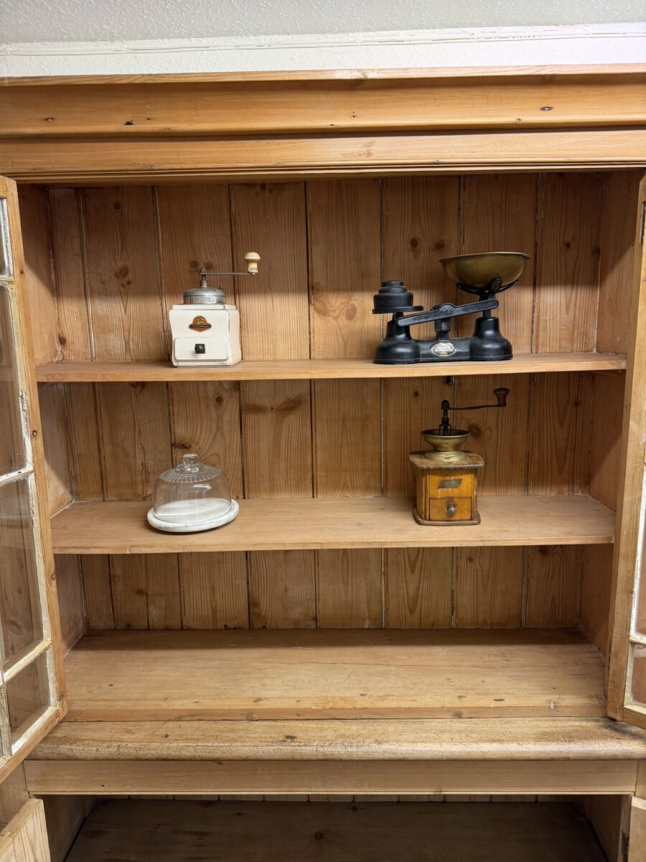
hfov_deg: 56.8
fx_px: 597
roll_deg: +0.8
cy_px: 431
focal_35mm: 24
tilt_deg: -8.4
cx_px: 323
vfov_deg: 71.6
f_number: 1.78
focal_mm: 6.76
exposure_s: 1/50
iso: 160
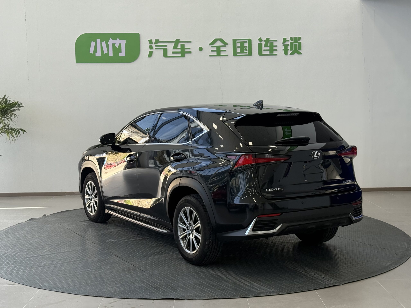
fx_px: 570
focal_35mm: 48
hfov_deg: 39.7
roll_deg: -0.3
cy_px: 154
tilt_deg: -4.5
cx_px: 206
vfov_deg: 30.3
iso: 100
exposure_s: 1/233
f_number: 1.78
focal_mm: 6.76
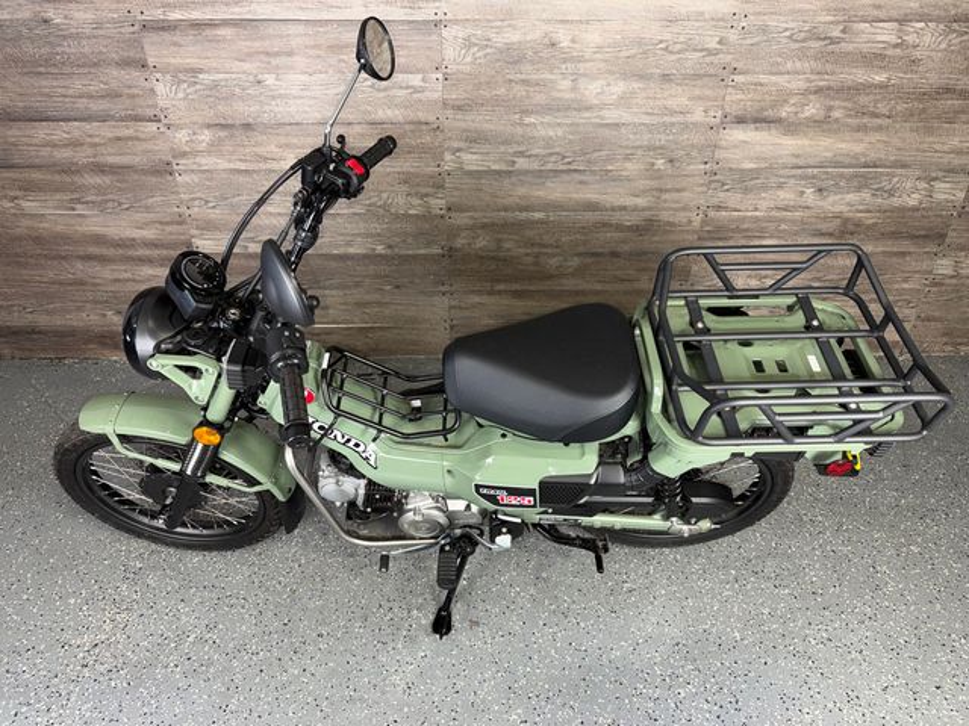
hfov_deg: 71.6
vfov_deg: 56.8
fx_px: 672
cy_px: 363
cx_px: 484
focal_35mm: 24
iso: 80
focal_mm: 6.76
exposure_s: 1/24
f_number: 1.78
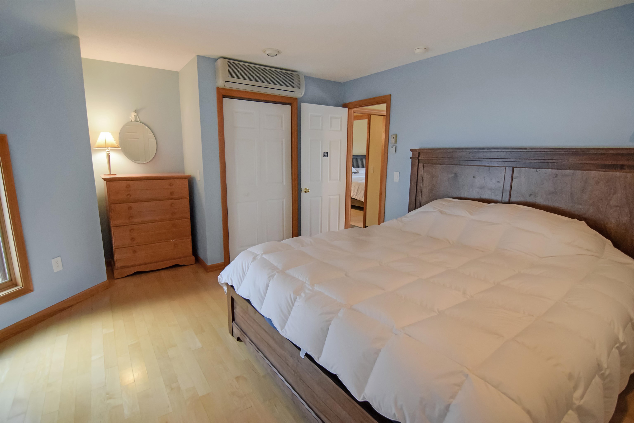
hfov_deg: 95.0
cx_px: 317
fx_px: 291
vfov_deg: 72.1
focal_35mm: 16
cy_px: 212
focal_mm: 11
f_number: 2.8
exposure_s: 1/320
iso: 3200
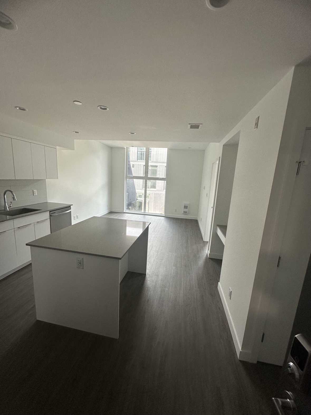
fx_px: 168
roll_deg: -3.3
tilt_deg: -9.6
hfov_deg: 85.7
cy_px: 208
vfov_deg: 102.1
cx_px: 156
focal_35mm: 14
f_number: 2.2
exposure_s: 1/120
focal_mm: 2.22
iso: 125
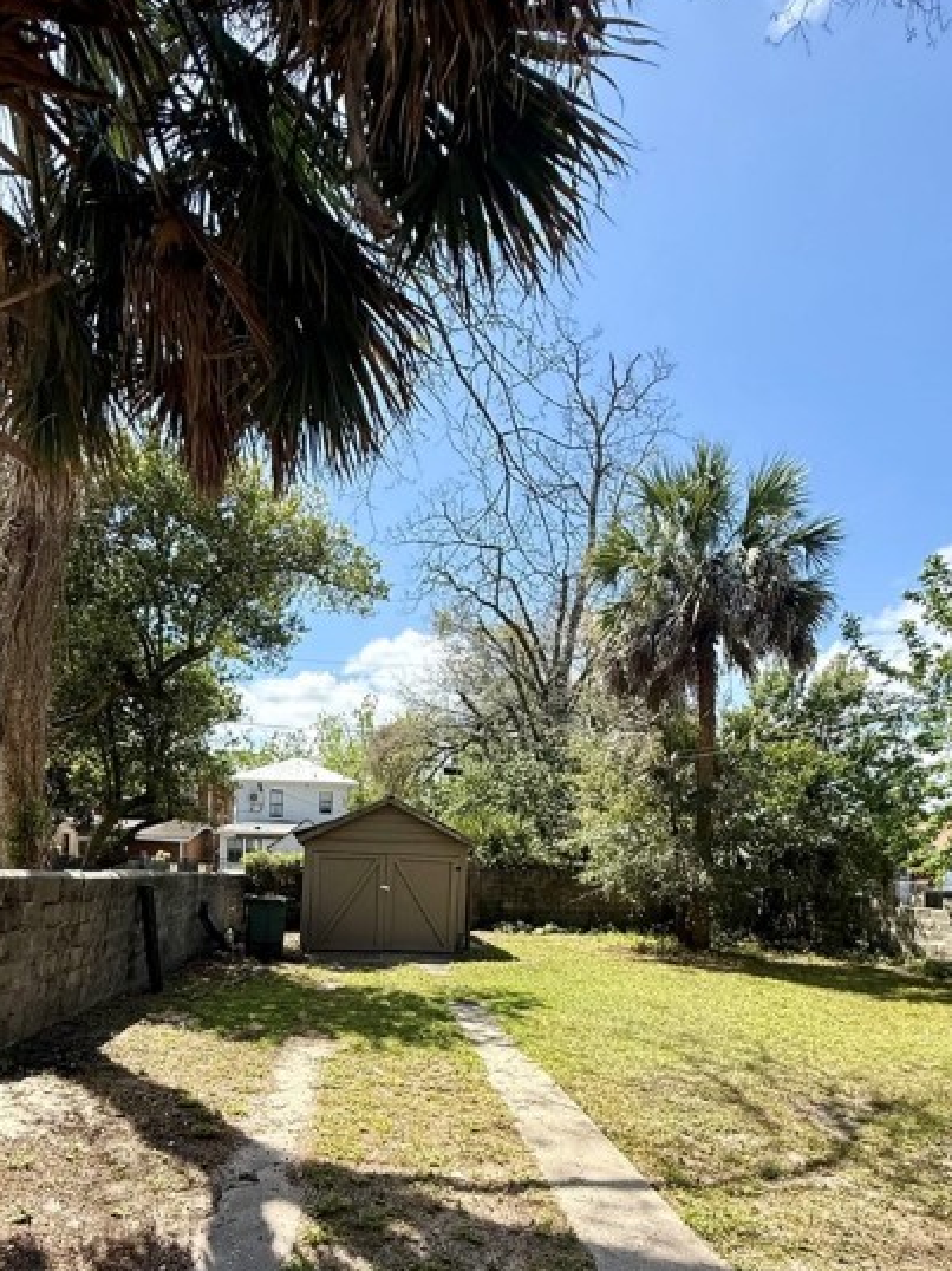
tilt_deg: +0.3
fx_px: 734
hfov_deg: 65.8
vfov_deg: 78.4
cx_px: 430
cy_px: 874
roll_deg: -1.4
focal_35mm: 20
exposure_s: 1/1656
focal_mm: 2.22
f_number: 2.2
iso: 64
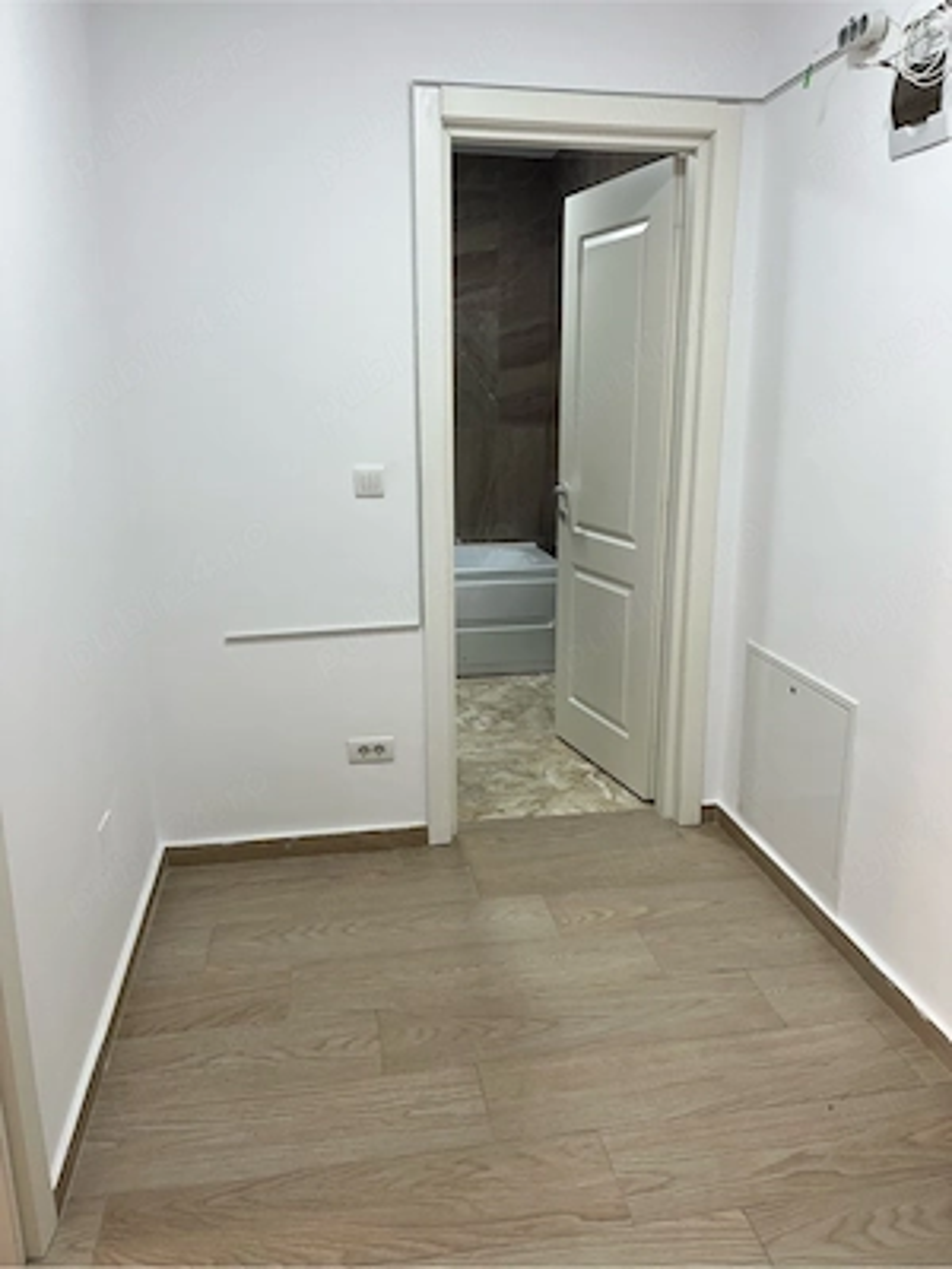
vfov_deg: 67.3
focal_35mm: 26
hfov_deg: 53.1
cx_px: 476
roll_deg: -0.7
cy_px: 634
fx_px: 953
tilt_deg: -9.6
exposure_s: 1/100
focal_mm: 5.1
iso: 80
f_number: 1.6
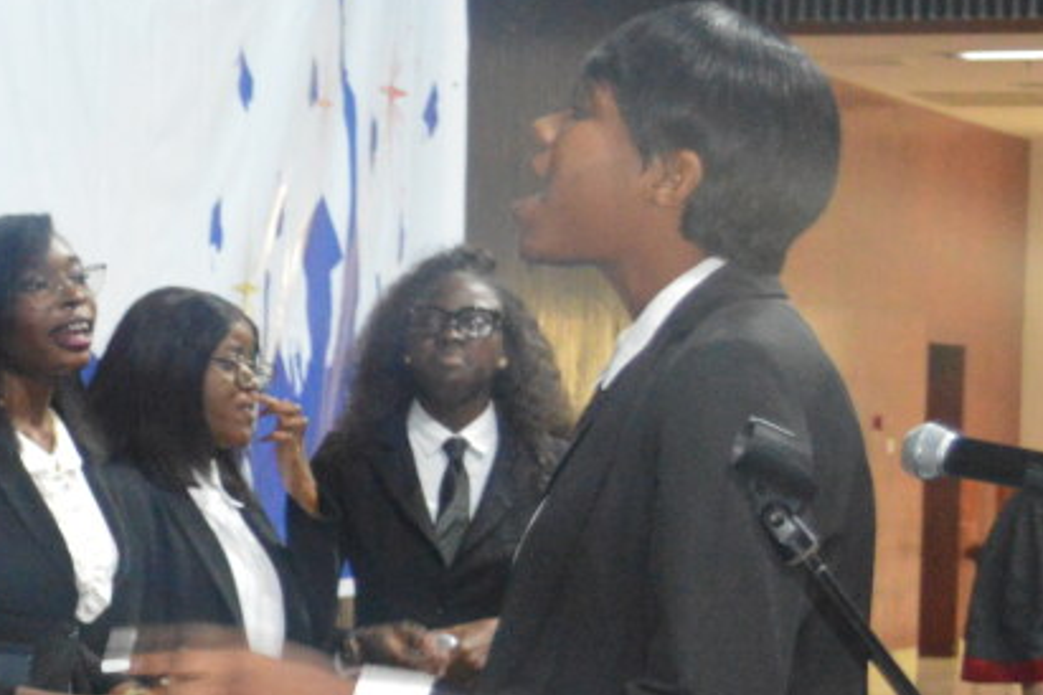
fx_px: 5070
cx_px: -723
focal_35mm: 175
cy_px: 725
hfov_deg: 11.1
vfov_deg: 7.8
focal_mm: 30
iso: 2200
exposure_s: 1/60
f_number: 4.5
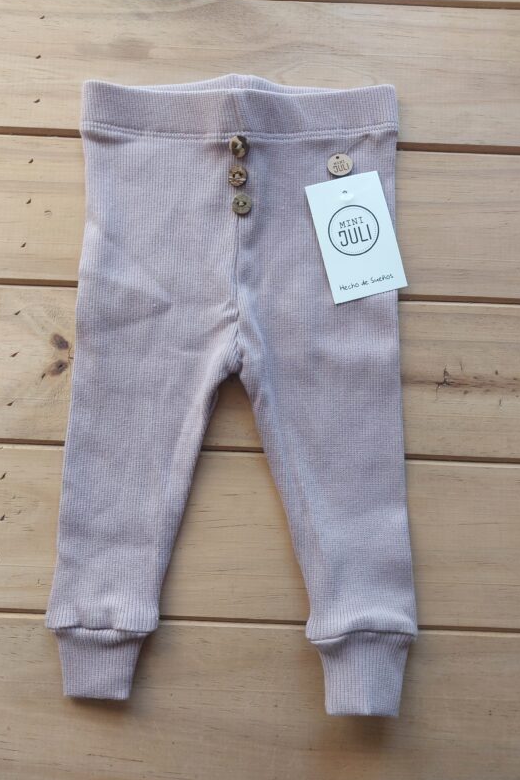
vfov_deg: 58.7
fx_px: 693
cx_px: 247
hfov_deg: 41.1
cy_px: 388
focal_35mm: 32
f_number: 1.8
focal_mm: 4.6
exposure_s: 1/100
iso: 80
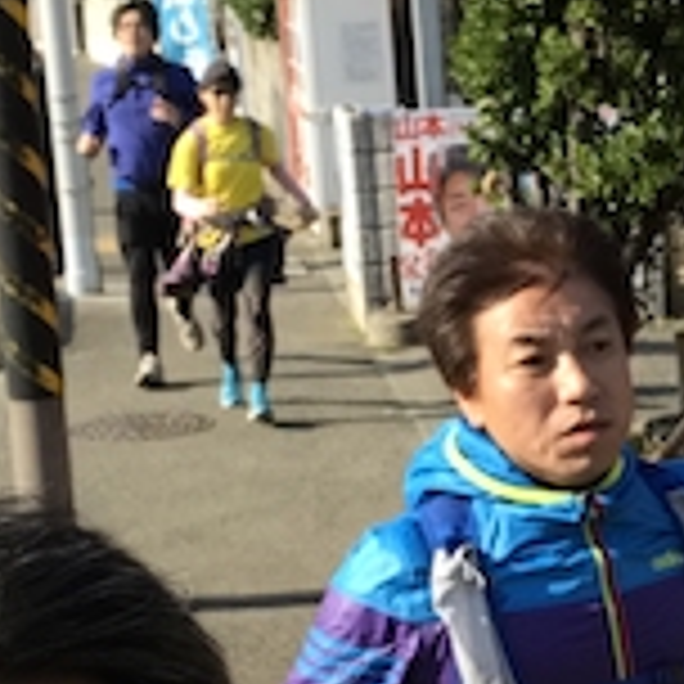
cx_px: 666
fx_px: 2504
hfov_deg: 15.3
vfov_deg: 15.5
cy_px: 421
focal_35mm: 112
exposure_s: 1/659
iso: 25
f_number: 2.2
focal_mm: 2.87
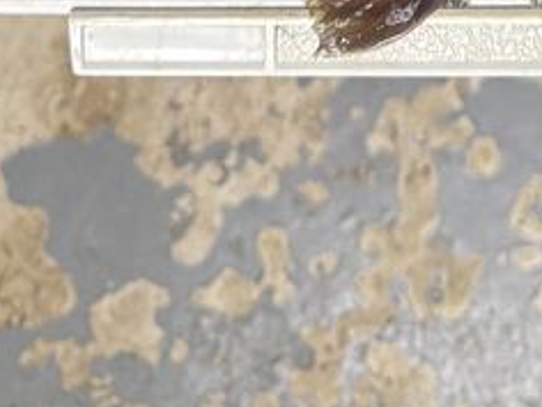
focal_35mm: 122
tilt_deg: -77.1
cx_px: 684
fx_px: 1910
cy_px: -612
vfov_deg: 10.3
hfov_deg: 15.4
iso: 200
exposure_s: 1/120
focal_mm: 6.76
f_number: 1.78
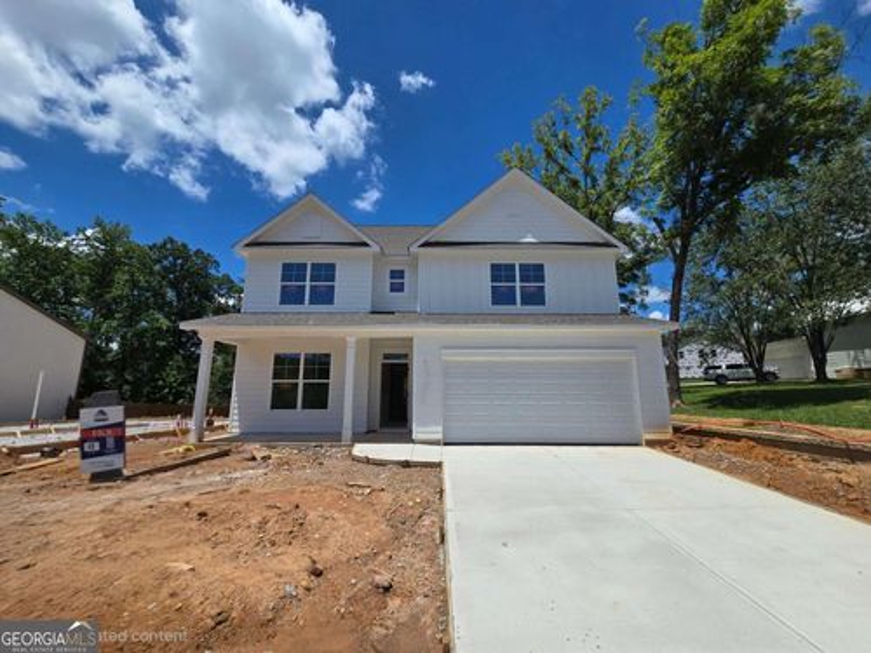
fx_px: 327
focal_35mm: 13
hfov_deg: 106.2
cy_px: 326
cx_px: 436
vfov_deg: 89.9
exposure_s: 1/5000
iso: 50
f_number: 2.2
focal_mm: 2.2
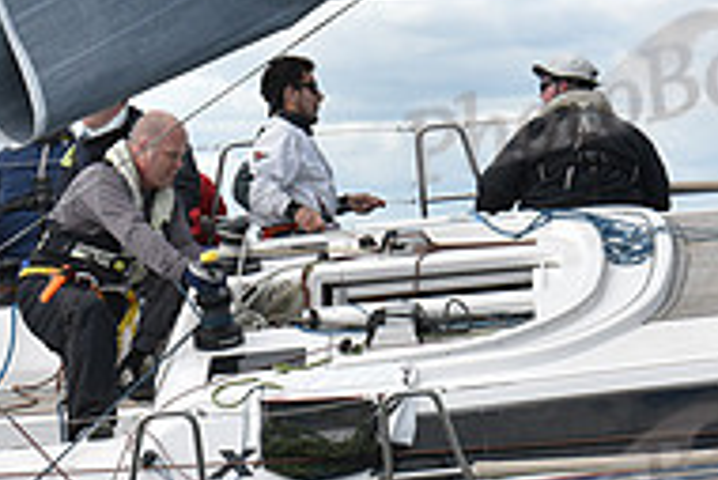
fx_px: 5189
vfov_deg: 5.3
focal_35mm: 260
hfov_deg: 7.9
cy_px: 338
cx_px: 212
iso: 320
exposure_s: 1/1000
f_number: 6.3
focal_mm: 85
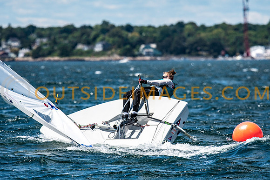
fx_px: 3376
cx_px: 135
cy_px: 90
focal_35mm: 450
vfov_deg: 3.1
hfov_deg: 4.6
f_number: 5.6
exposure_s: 1/4000
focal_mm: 300
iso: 400
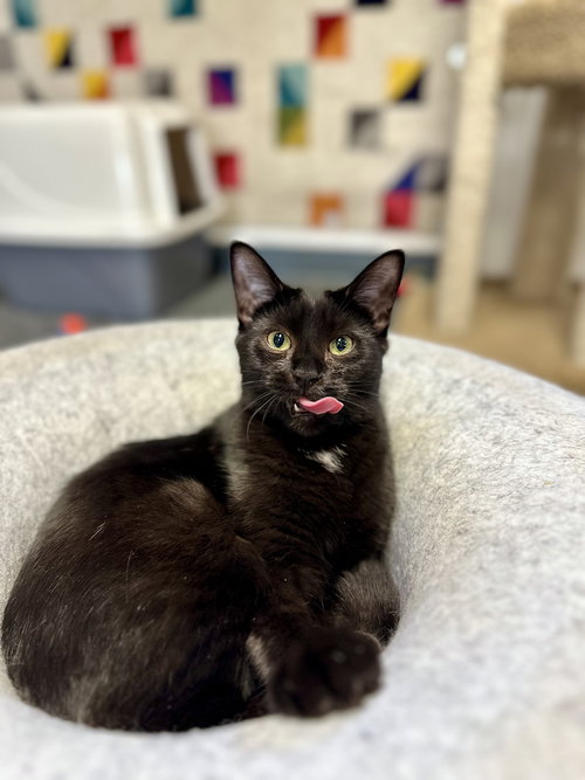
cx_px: 292
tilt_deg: -25.0
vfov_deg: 71.6
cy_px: 390
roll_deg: +0.8
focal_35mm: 24
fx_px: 541
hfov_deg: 56.8
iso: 250
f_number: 1.78
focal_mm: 6.86
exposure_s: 1/60
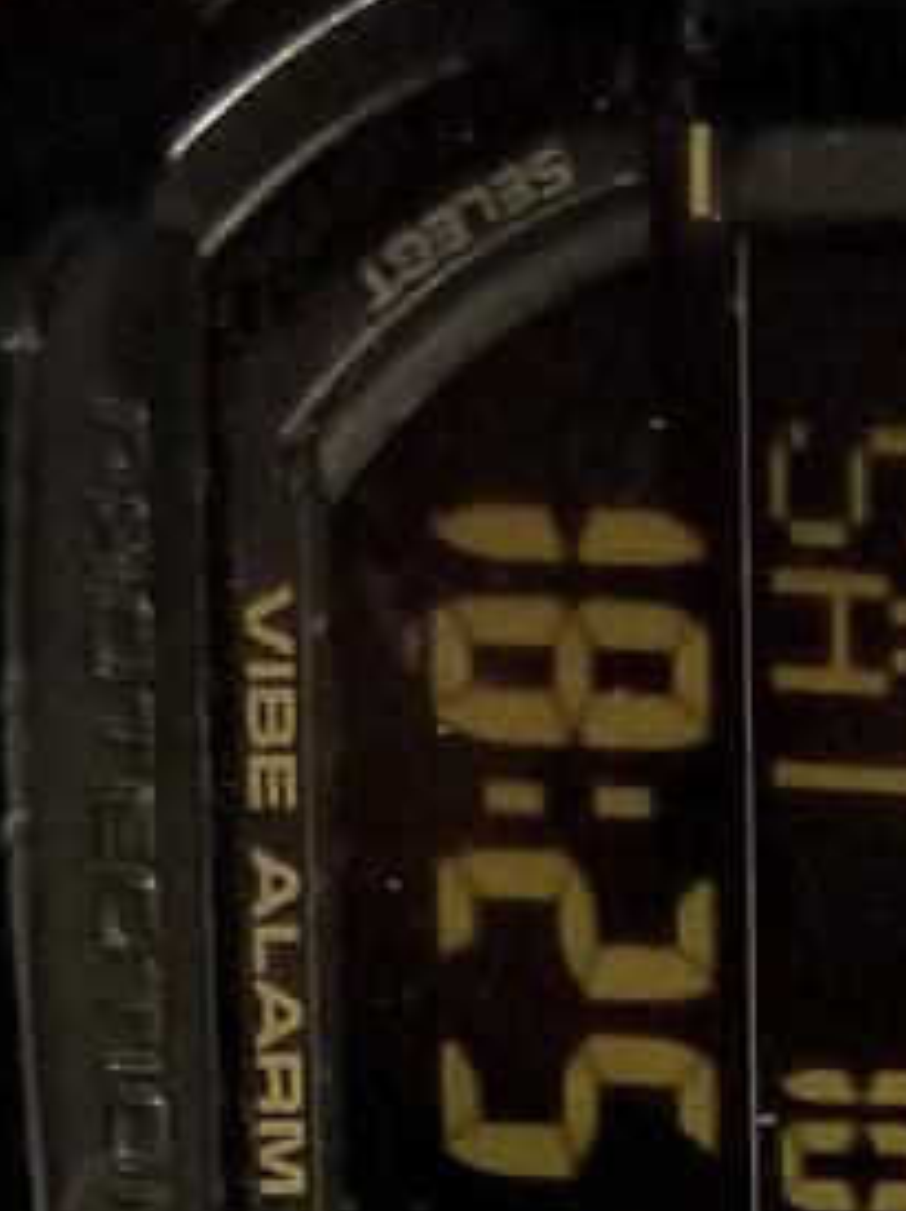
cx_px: 685
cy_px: 2873
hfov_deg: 9.7
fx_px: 5313
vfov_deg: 11.0
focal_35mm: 152
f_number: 1.7
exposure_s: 1/14
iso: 200
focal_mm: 4.25
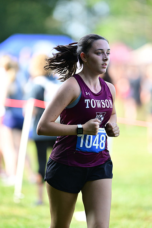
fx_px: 1899
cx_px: 76
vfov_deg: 6.9
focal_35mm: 300
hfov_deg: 4.6
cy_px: 114
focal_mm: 300
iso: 1100
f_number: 2.8
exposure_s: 1/2000
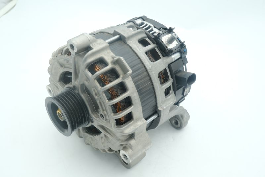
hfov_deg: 47.4
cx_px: 132
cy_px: 88
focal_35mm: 41
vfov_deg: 32.6
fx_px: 302
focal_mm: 27.1
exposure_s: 1/20
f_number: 11
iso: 200
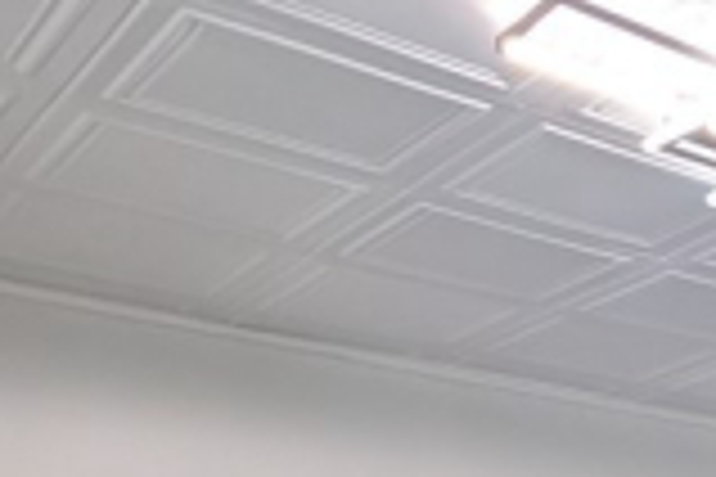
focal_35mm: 70
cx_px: 1263
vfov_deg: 16.1
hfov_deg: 20.8
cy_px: 886
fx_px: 1392
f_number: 2.2
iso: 84
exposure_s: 1/23.6
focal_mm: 2.22
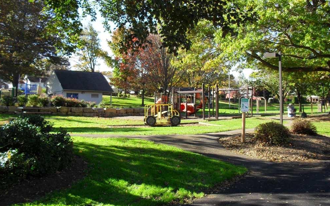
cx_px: 161
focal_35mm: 38
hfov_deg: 51.5
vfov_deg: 33.6
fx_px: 342
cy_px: 95
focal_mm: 6.3
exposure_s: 1/250
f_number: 3.2
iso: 100
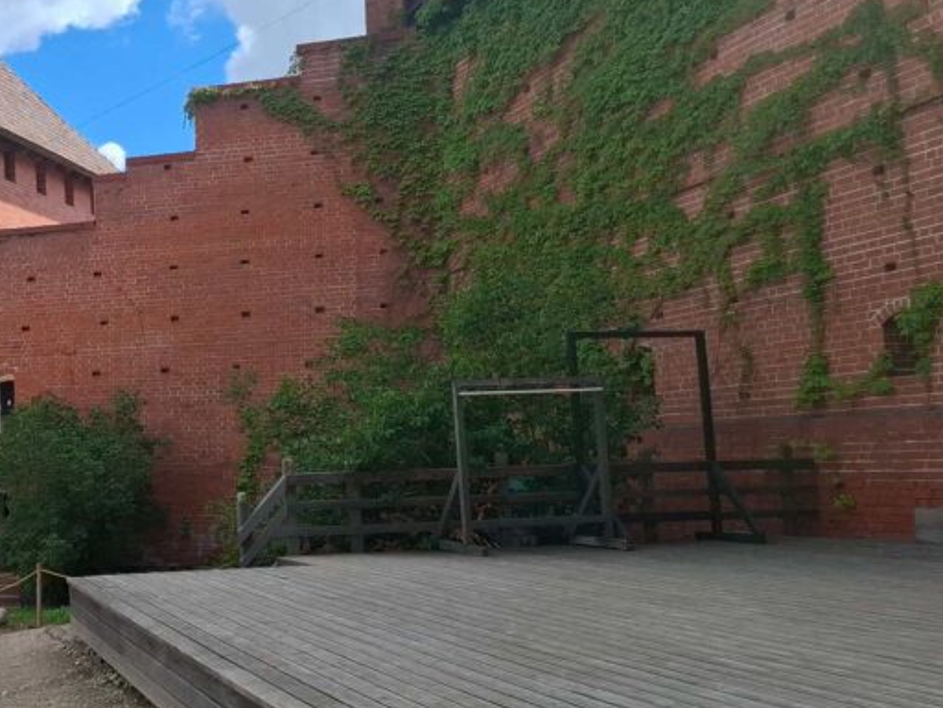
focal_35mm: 46
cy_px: 328
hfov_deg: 39.3
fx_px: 1253
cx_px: 164
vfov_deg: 31.5
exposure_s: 1/2717
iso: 50
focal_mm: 5.54
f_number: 1.8
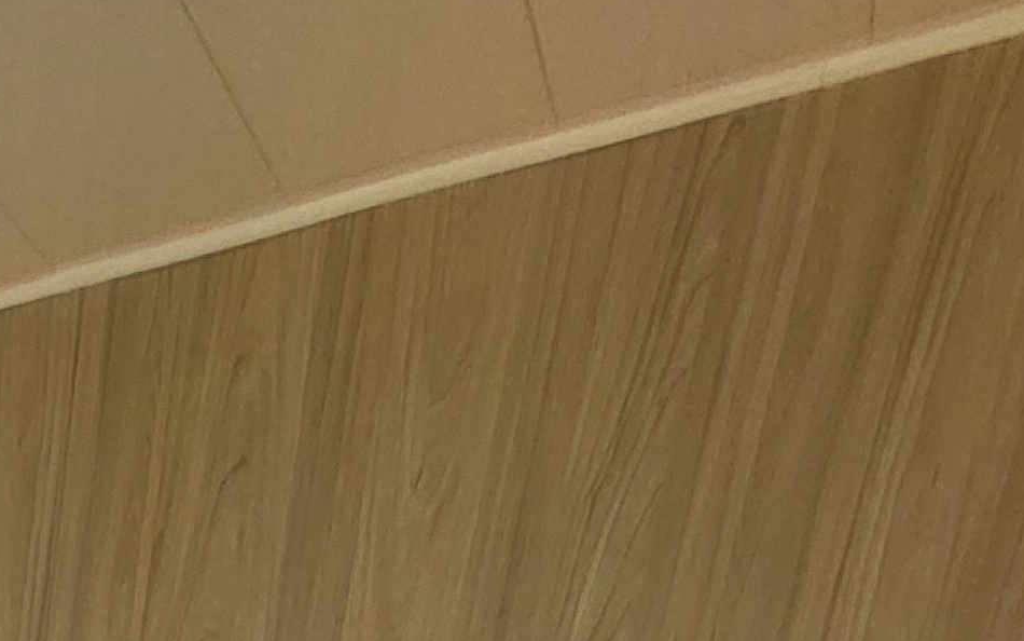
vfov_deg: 10.6
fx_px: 1619
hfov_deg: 27.3
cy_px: 2060
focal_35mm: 58
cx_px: -414
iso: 50
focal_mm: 1.74
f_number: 2.2
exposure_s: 1/50.3
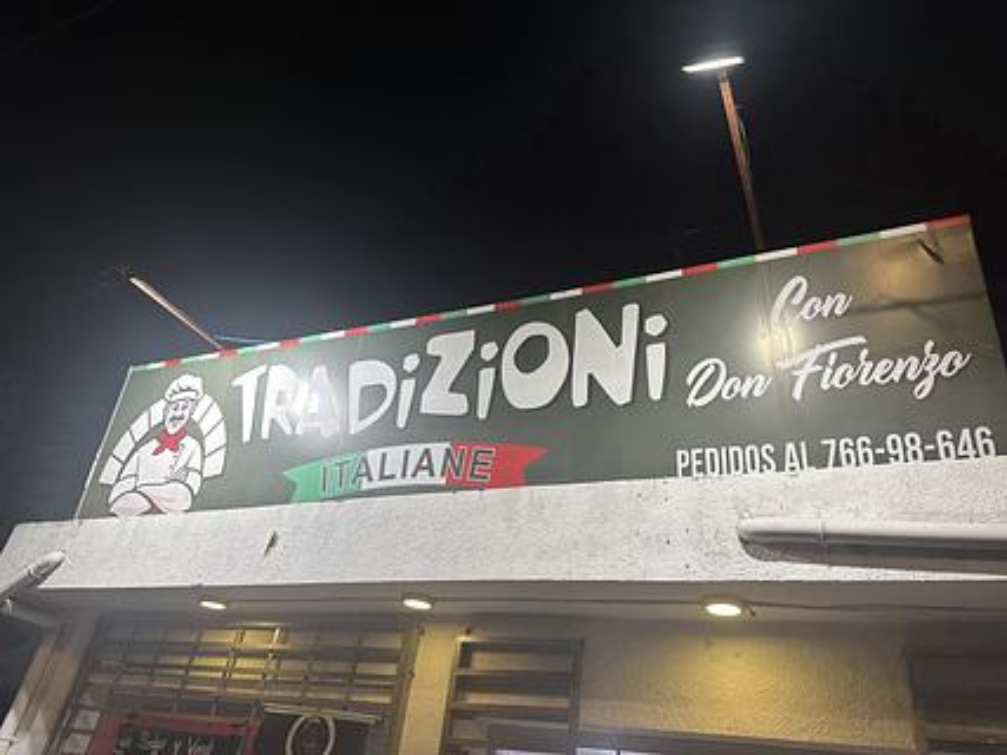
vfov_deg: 56.8
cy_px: 378
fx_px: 698
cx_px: 504
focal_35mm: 24
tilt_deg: +34.8
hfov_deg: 71.6
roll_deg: -10.2
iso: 125
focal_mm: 6.86
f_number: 1.78
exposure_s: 1/100
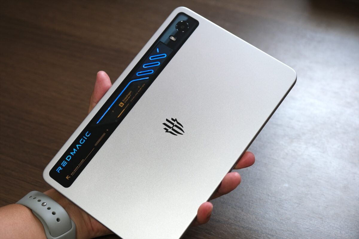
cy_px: 120
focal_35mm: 62
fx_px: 618
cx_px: 180
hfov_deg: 32.4
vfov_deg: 21.9
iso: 640
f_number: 4
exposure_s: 1/125
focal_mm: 41.1
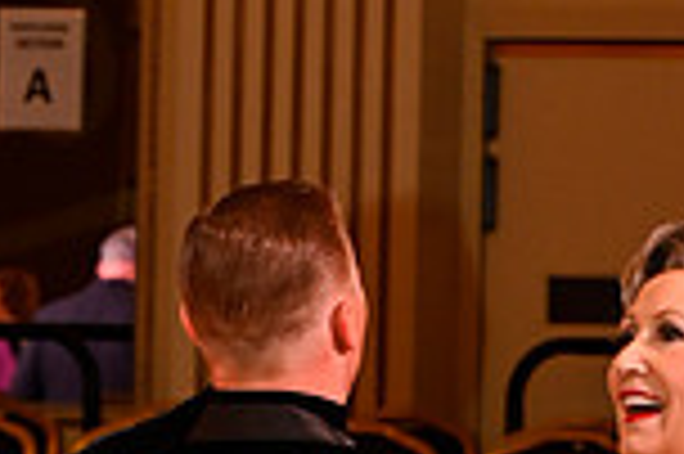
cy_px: 715
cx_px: 358
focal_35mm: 465
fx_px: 8825
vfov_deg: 2.9
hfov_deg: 4.4
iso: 2500
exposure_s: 1/200
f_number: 3.5
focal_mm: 122
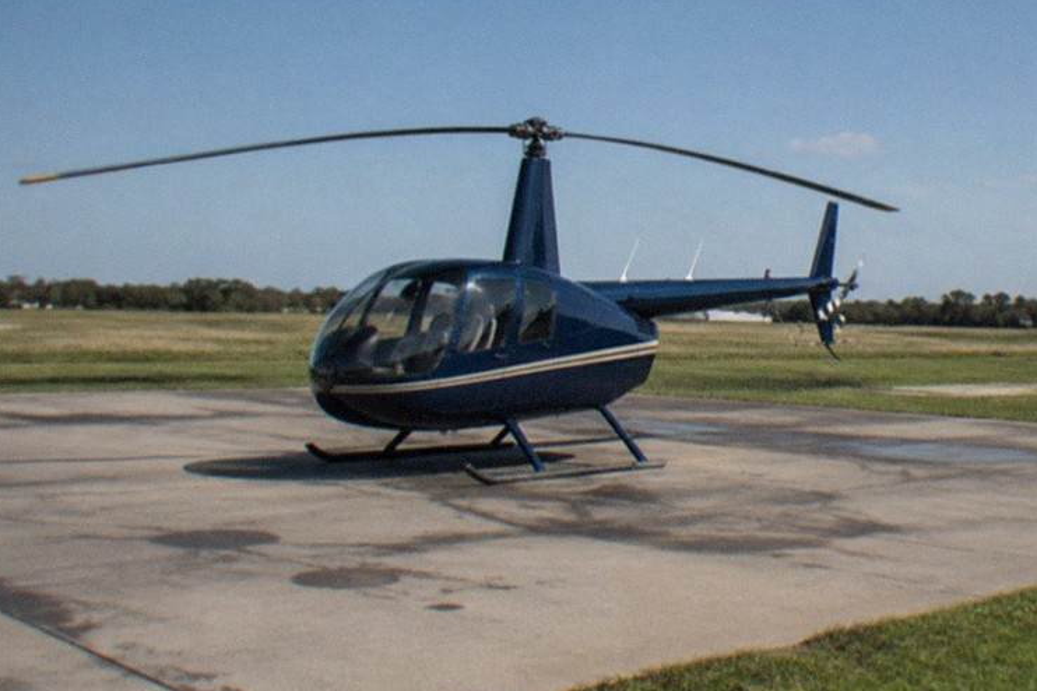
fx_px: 1900
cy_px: 362
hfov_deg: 30.3
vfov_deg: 20.6
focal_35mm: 66
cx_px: 689
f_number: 5.6
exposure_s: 1/800
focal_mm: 49
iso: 320
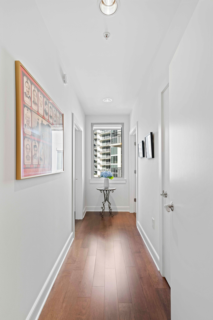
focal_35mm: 17
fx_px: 151
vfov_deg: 93.3
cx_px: 106
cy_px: 160
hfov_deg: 70.4
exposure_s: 1/5
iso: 400
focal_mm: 17
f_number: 11
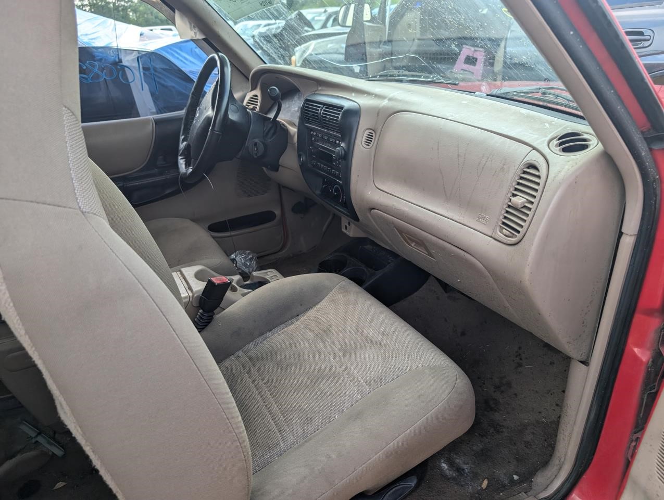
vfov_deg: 56.9
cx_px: 332
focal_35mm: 24
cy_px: 250
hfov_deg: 71.5
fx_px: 461
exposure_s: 1/178
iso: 21
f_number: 1.68
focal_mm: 6.9
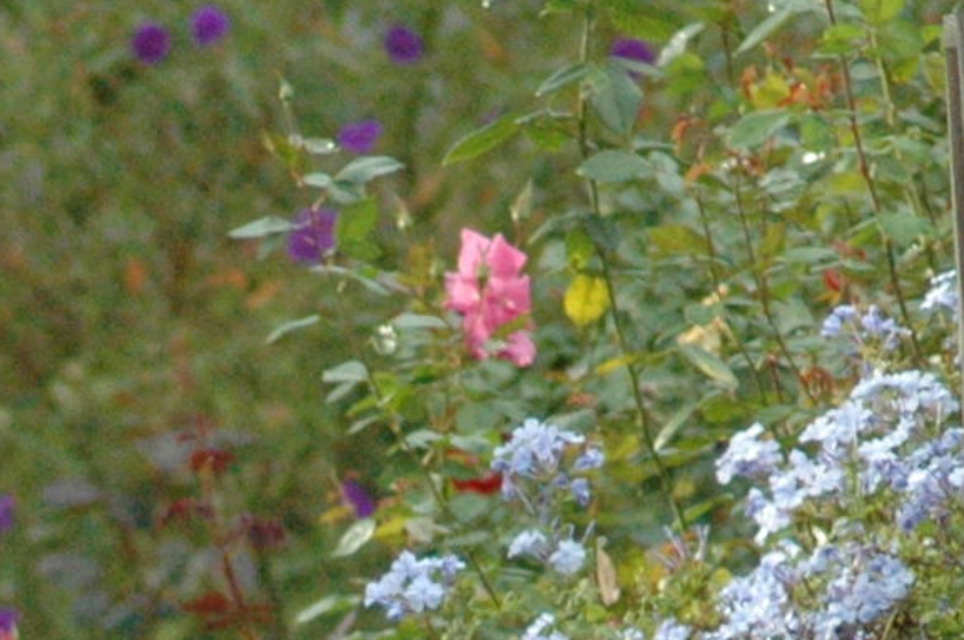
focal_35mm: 1132
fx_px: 30270
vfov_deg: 1.2
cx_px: 90
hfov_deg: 1.8
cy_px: 1337
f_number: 5.6
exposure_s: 1/500
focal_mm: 170
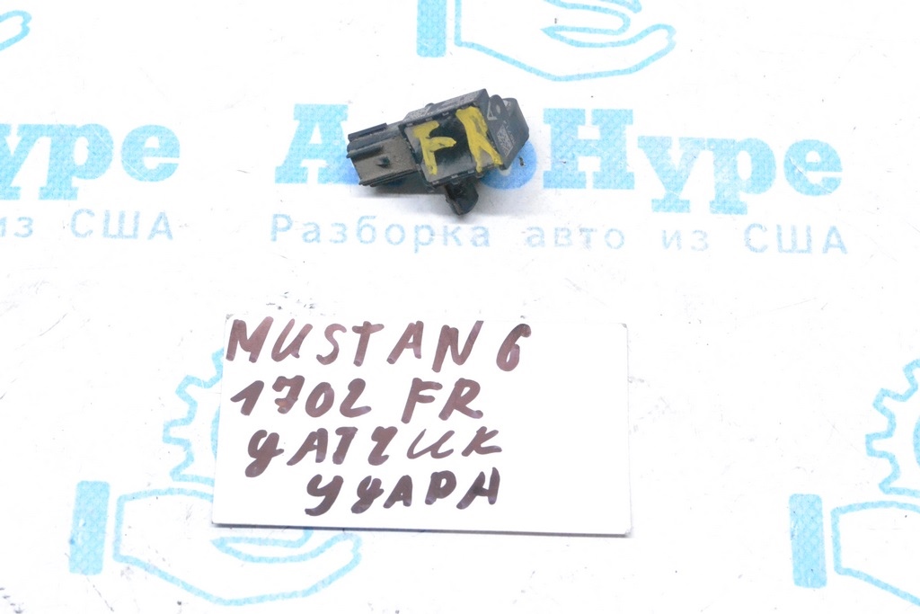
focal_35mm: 82
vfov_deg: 16.6
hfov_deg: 24.6
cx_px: 460
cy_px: 307
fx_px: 2108
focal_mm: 55
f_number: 9
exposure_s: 1/160
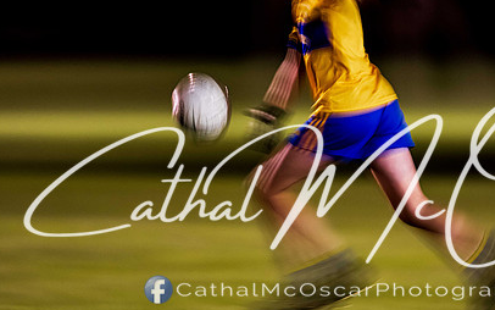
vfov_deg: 2.1
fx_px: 8353
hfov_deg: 3.4
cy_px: 104
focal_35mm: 619
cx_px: 311
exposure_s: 1/15
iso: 2000
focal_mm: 400
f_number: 2.8
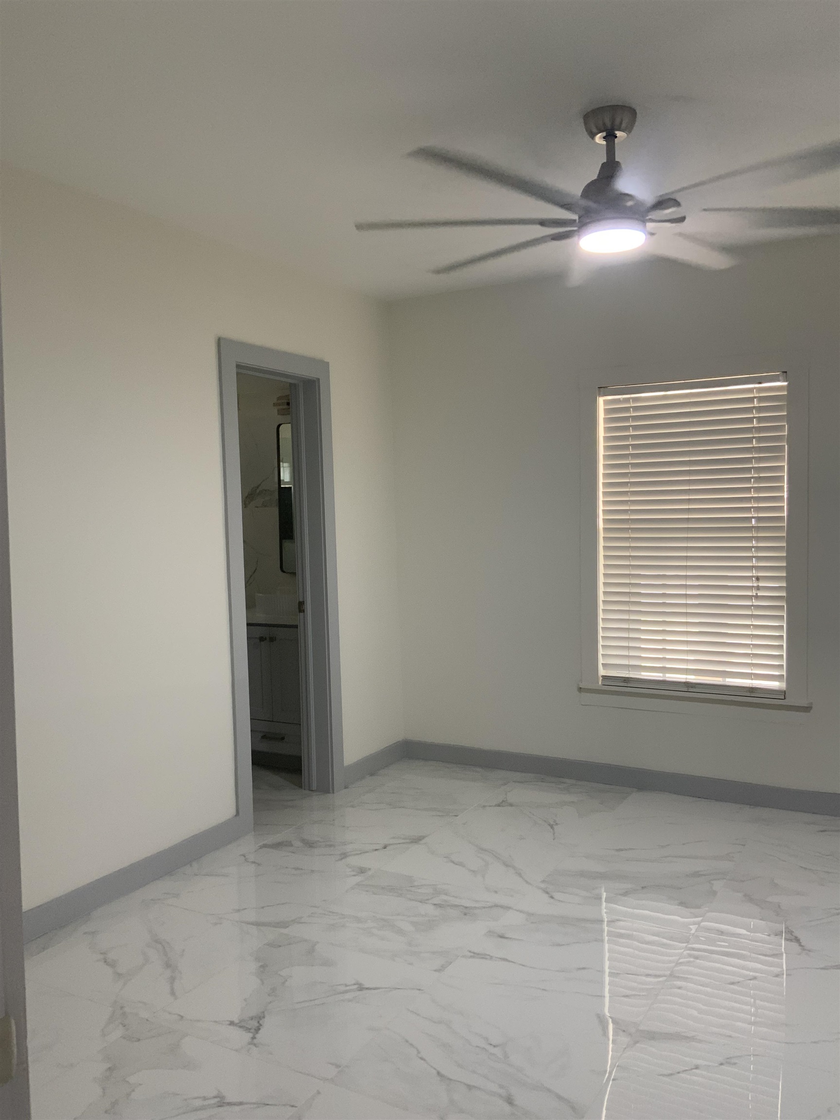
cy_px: 560
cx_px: 420
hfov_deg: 48.2
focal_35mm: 29
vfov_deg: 61.7
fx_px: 938
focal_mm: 3
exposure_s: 1/60
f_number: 1.8
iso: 64
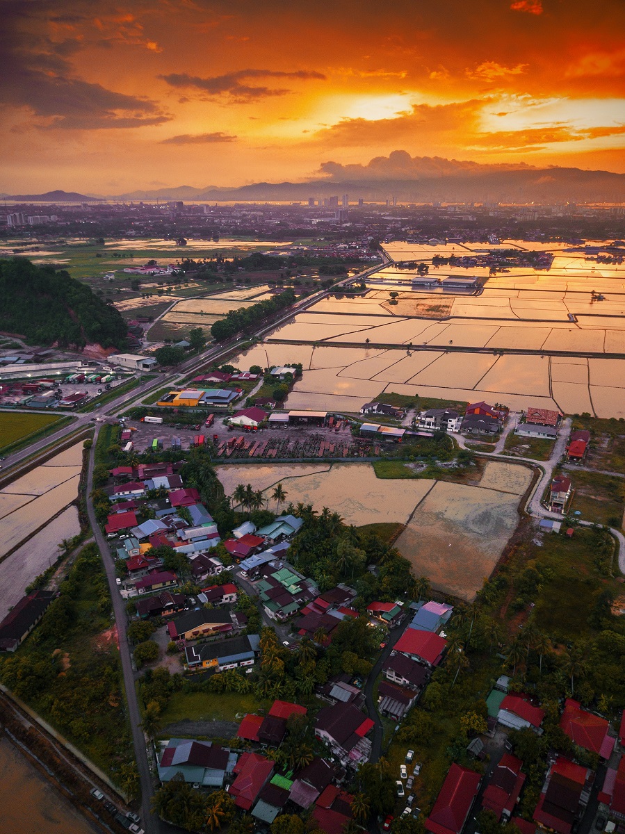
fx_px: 626
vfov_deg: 67.3
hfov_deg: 53.0
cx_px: 312
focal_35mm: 26
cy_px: 417
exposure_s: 1/25
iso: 175
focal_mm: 4.73
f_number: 2.2
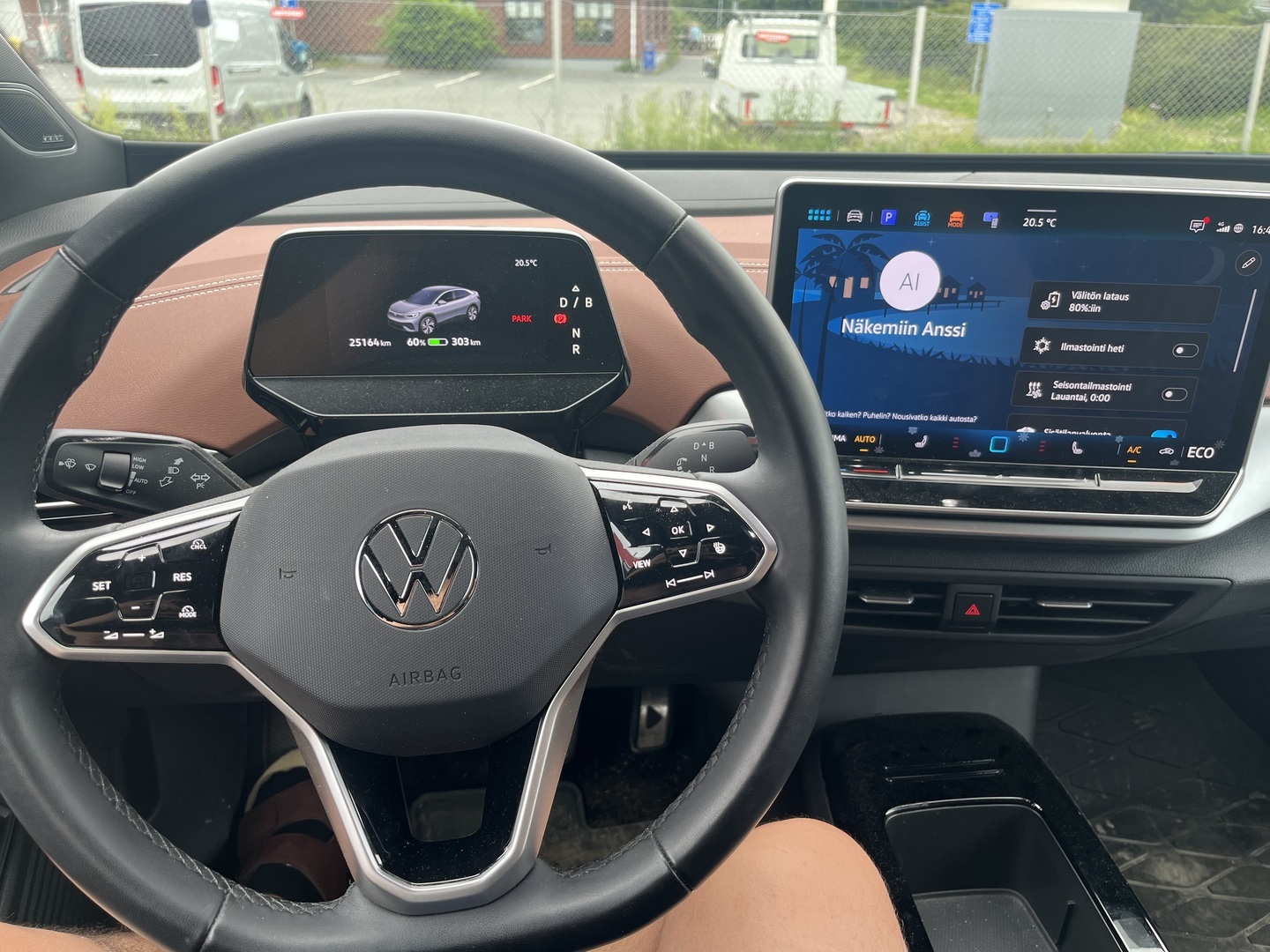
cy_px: 476
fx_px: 954
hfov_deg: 67.3
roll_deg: -0.5
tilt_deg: -26.5
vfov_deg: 53.1
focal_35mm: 26
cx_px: 635
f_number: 1.6
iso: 40
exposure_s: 1/100
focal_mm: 5.1
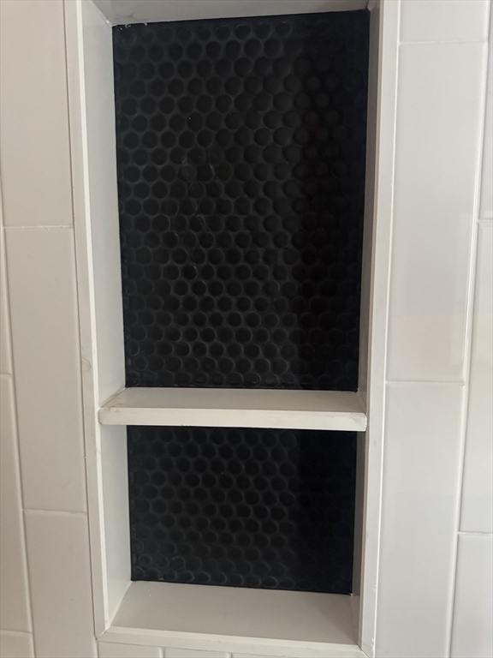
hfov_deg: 56.8
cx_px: 246
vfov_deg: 71.6
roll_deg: +0.7
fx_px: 456
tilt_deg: -7.1
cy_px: 329
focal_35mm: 24
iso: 1000
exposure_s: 1/40
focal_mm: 6.76
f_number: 1.78
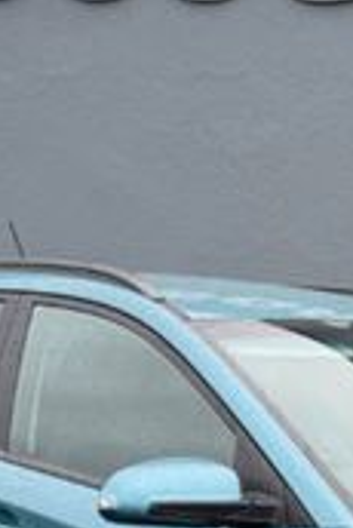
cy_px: 540
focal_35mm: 87
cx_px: 424
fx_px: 1277
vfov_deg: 22.4
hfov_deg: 15.2
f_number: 1.78
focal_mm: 6.76
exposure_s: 1/858
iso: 80
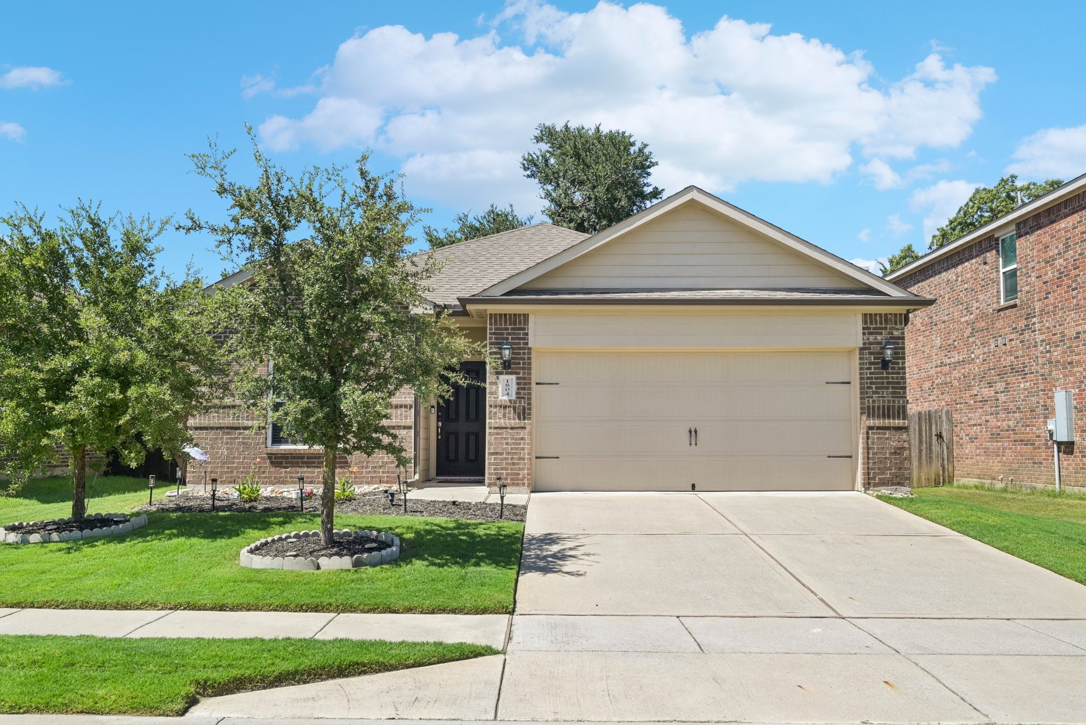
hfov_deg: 61.9
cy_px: 362
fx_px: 905
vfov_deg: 43.6
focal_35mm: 30
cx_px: 543
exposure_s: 1/1000
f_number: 8
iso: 400
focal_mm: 30
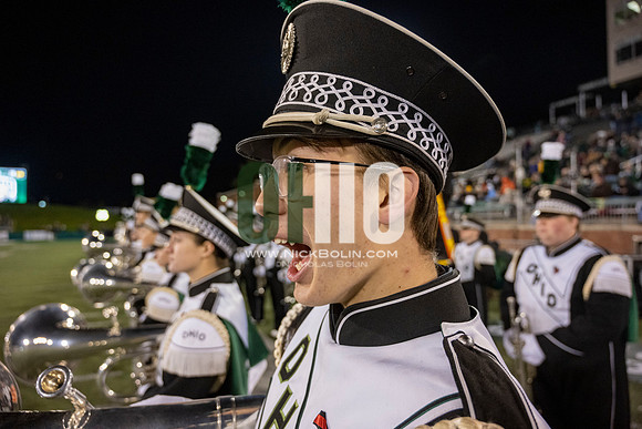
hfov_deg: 73.7
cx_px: 321
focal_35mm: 24
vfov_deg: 53.2
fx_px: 428
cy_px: 214
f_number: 4
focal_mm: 24
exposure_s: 1/500
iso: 2000
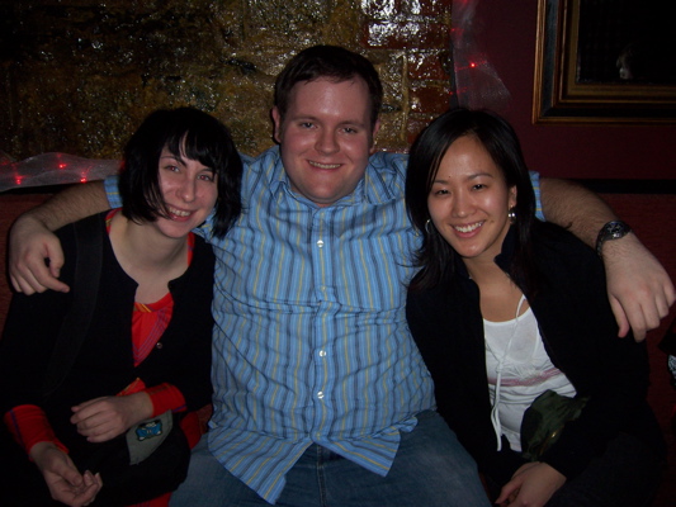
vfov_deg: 39.7
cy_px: 254
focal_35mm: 36
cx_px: 338
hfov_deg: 51.3
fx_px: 703
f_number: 2.8
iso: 125
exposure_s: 1/60
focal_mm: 6.2
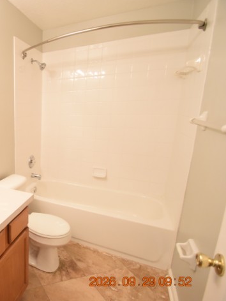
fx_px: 192
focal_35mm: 22
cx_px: 5
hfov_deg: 50.6
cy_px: 152
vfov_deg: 76.4
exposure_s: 1/60
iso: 1800
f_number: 3.5
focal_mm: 10
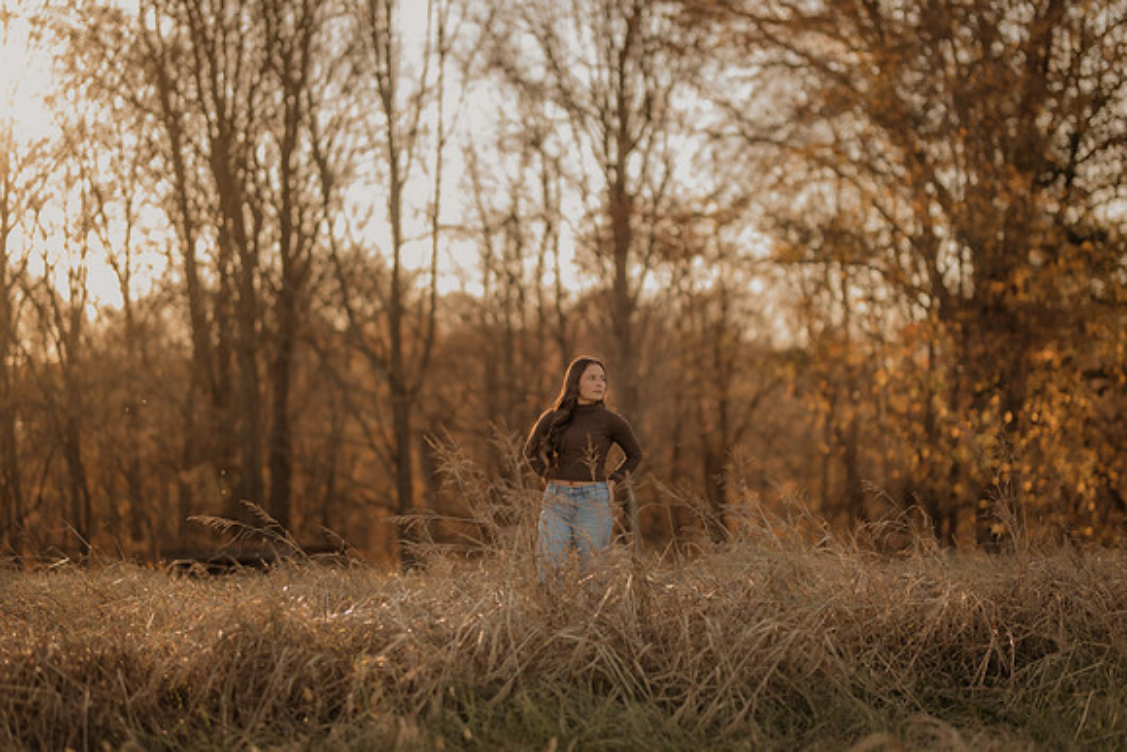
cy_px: 376
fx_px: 2661
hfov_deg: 23.9
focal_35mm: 85
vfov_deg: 16.1
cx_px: 564
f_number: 1.4
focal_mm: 85
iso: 200
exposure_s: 1/1250
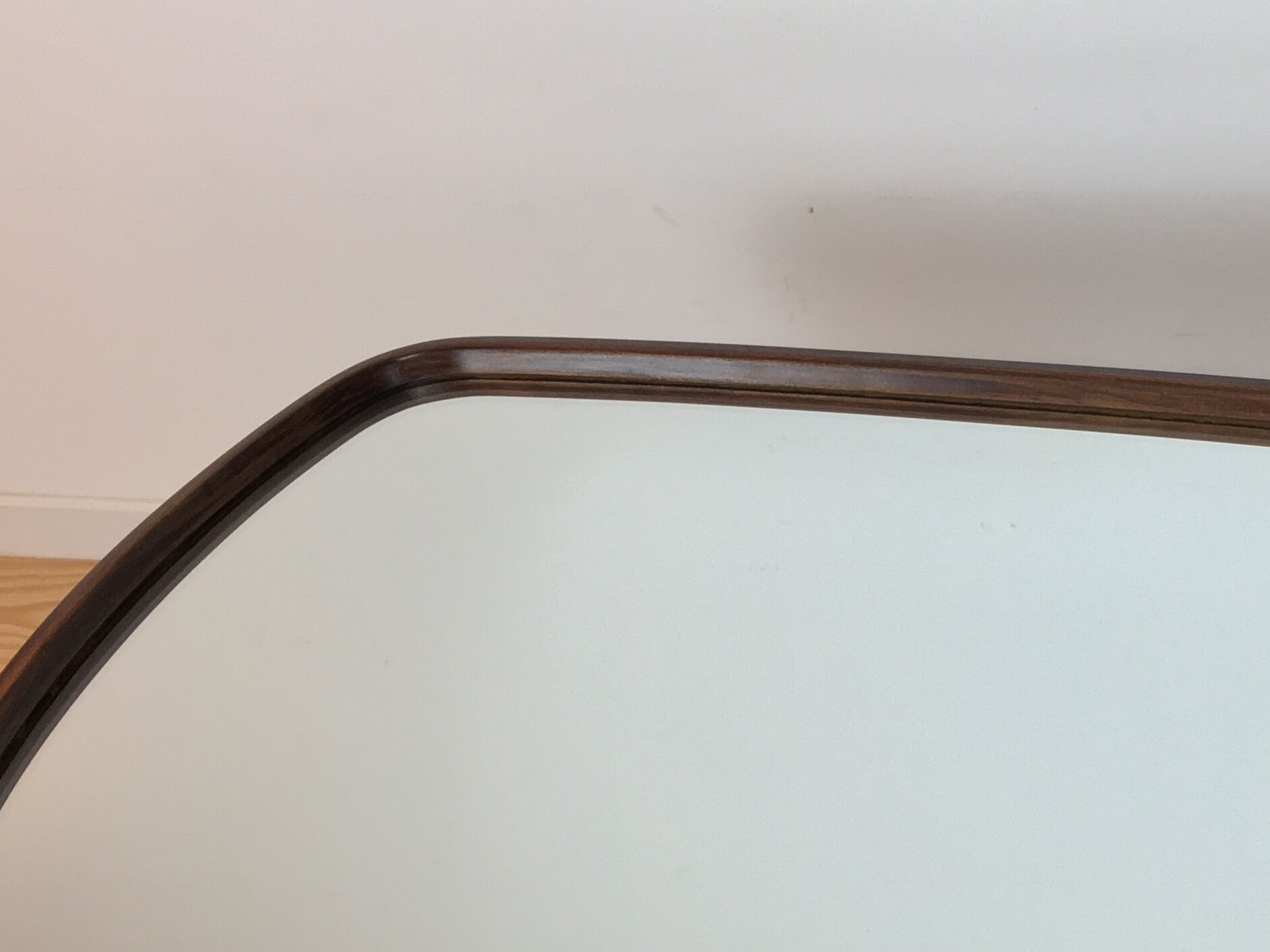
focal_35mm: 62
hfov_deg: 30.1
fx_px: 2274
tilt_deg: -43.3
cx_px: 1094
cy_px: 779
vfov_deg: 23.3
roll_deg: +10.0
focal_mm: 4.15
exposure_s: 1/33
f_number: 2.2
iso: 32
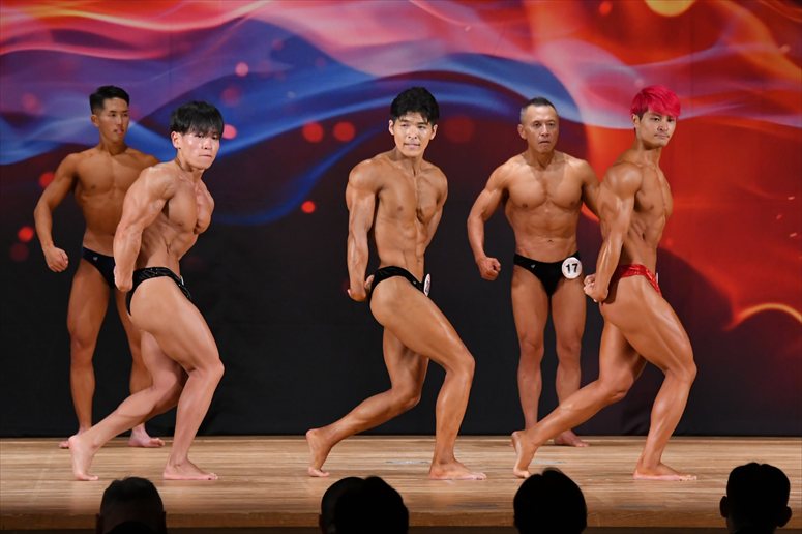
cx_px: 401
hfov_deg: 9.2
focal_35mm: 225
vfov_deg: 6.1
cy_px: 267
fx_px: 5010
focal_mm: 150
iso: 3200
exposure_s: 1/400
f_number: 5.6
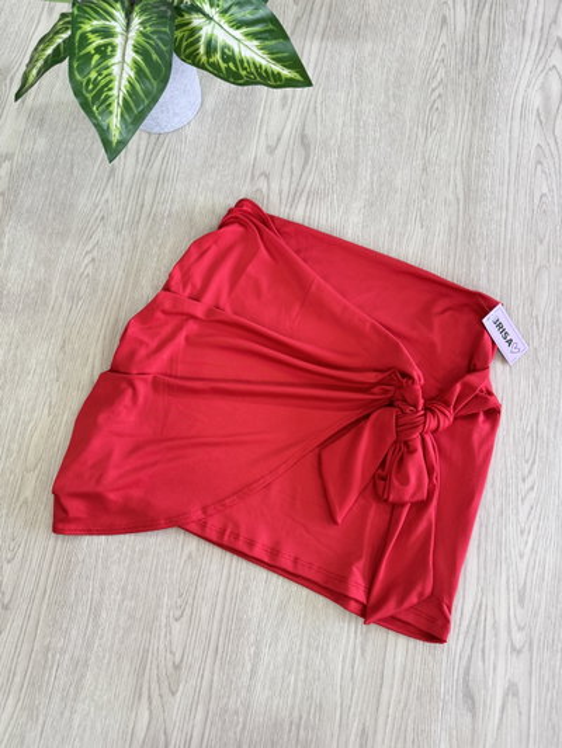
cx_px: 281
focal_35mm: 24
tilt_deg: -76.5
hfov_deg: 56.8
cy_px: 374
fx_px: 519
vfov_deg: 71.6
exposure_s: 1/90
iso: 200
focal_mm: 6.76
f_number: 1.78
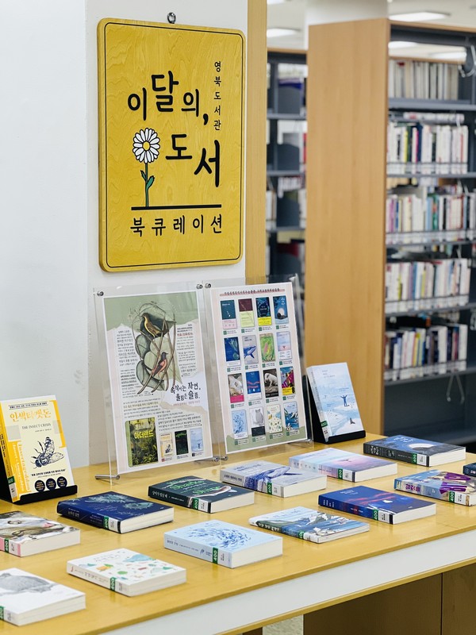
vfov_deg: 25.3
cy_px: 318
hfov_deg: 19.1
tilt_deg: -5.2
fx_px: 1412
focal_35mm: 77
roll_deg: -0.2
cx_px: 238
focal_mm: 9
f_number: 2.8
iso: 200
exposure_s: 1/120
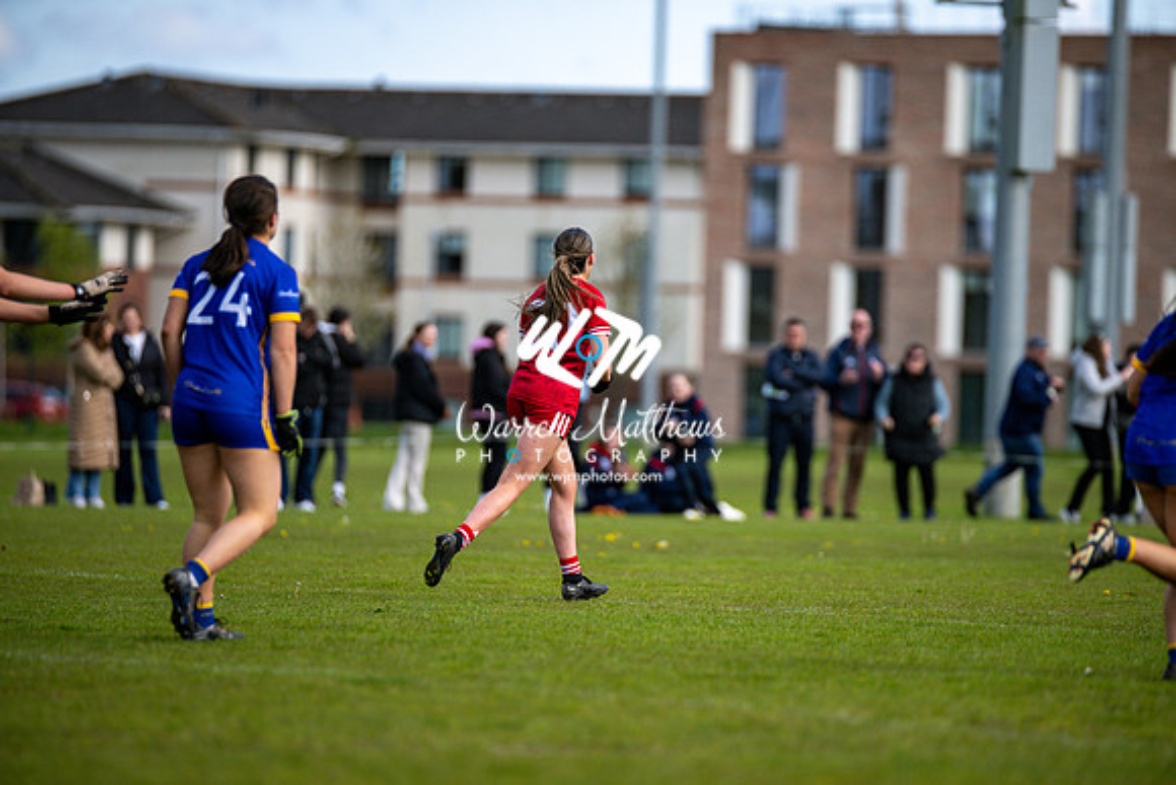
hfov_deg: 6.9
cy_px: 392
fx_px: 9802
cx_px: 588
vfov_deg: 4.6
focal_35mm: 300
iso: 400
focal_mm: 300
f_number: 2.8
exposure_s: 1/6400
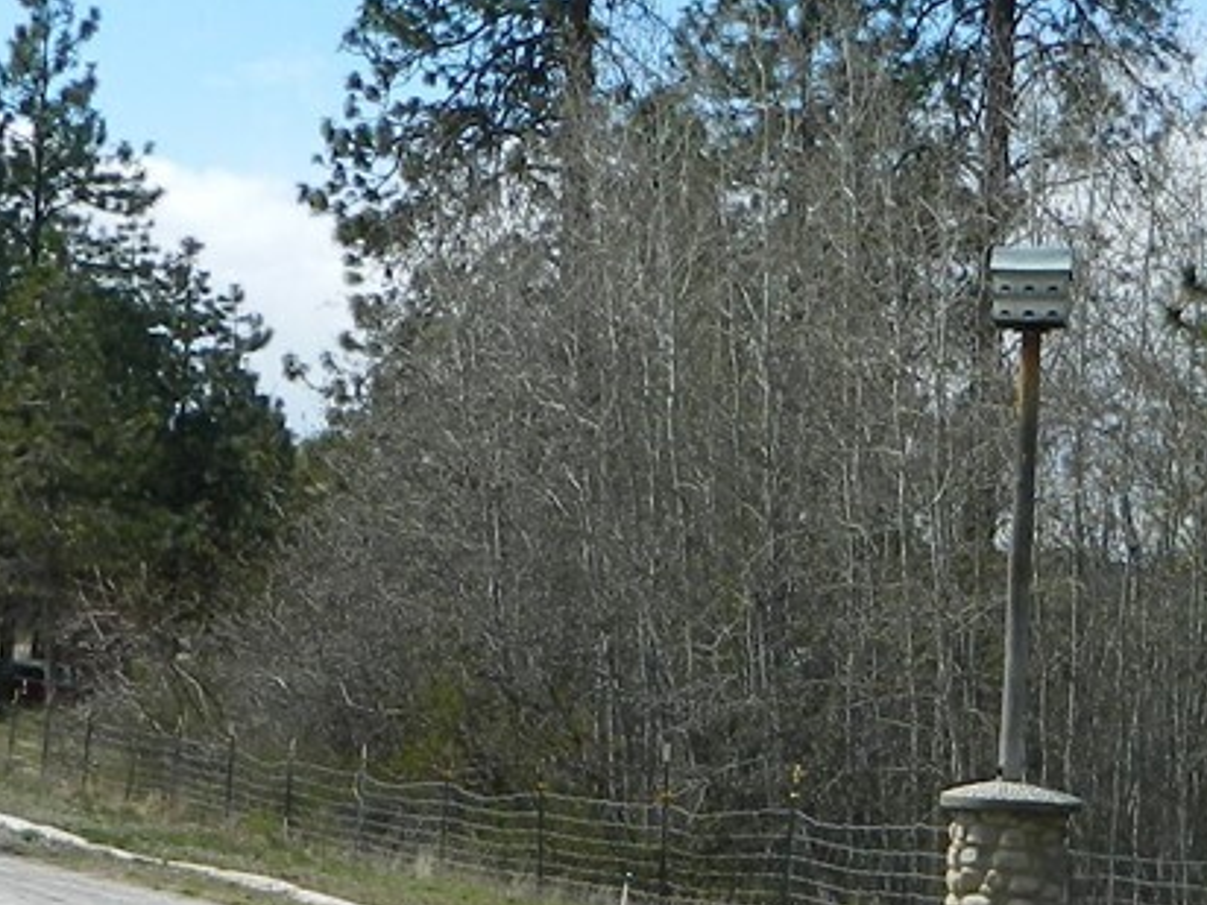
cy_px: 759
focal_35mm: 97
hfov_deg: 20.2
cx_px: 732
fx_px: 3382
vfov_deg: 15.1
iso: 80
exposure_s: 1/160
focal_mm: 4.5
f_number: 8.7
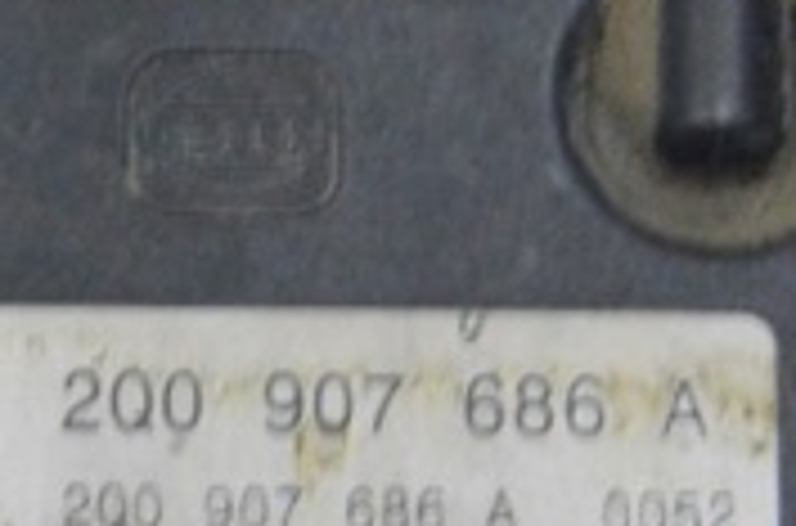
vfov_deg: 4.6
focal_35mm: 299
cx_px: 126
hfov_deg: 6.9
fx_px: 6589
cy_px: 456
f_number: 20
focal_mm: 55
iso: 6400
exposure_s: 1/20
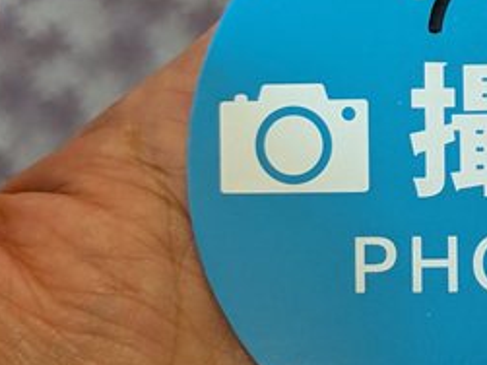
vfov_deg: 19.8
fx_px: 1041
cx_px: 556
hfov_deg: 24.3
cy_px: 112
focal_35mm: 74
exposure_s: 1/120
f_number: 1.7
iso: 800
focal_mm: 4.53
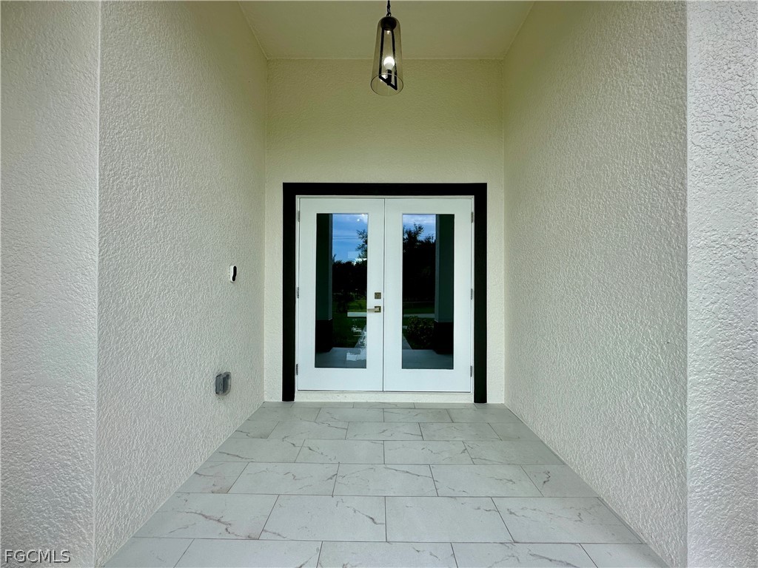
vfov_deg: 85.7
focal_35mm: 14
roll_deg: -0.3
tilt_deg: +0.7
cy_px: 284
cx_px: 379
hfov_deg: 102.1
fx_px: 307
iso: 40
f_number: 2.2
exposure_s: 1/831
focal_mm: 2.22
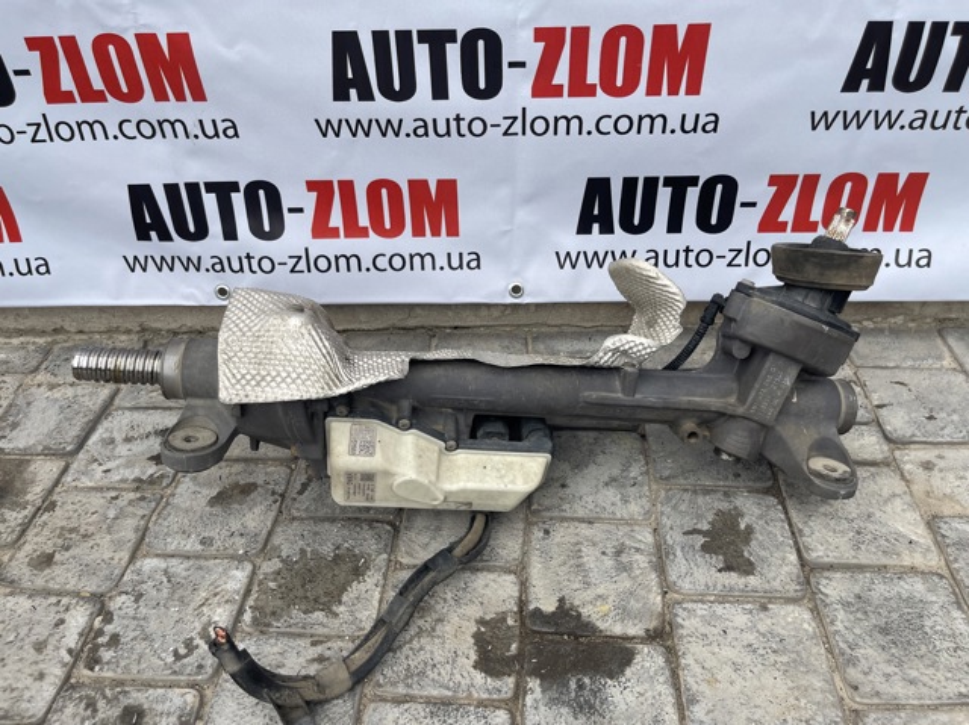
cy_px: 362
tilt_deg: -37.8
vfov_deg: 54.8
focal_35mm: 25
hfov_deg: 69.4
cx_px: 484
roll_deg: +2.5
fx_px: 699
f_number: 1.6
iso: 32
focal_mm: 5.1
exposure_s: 1/881
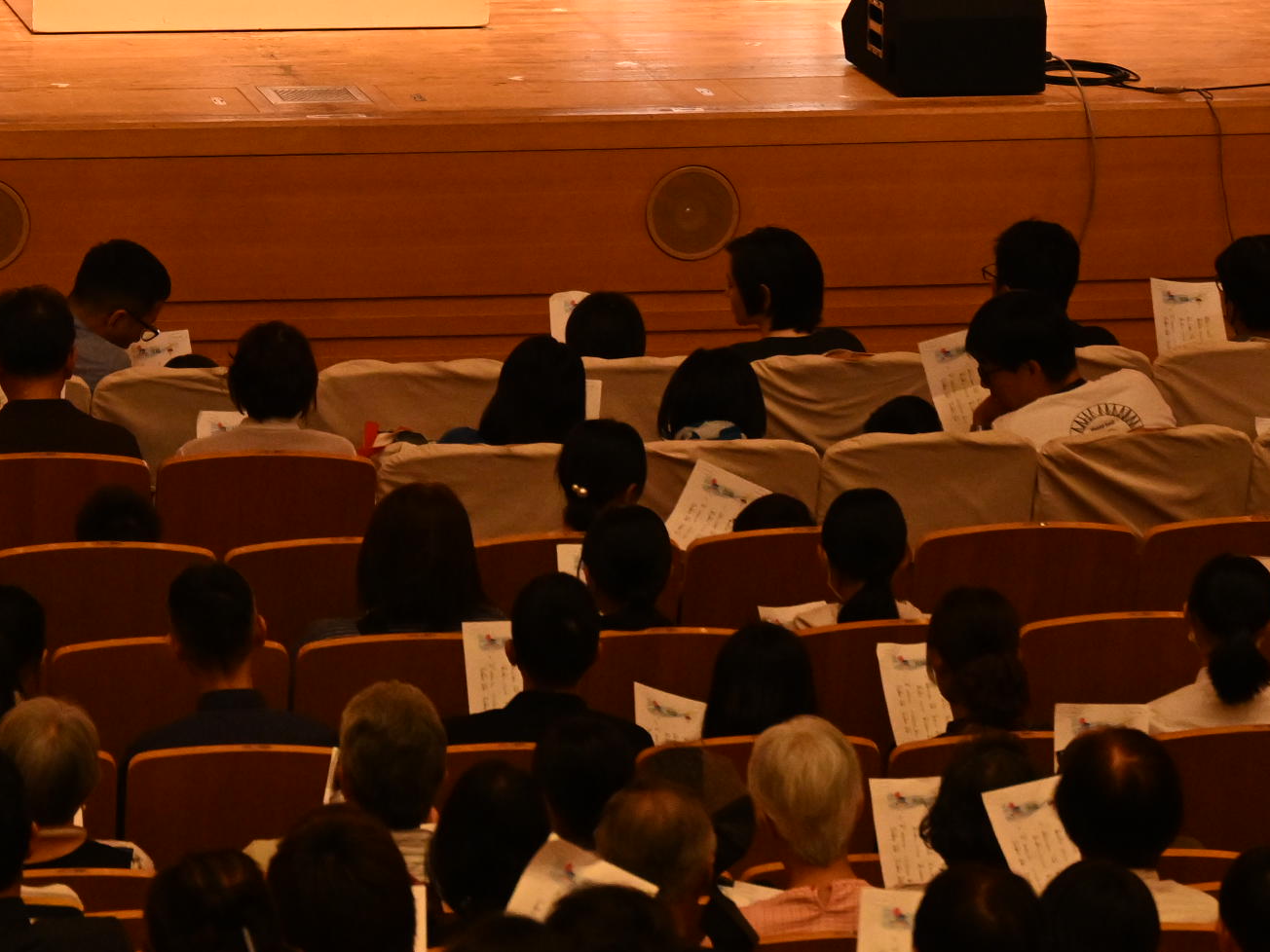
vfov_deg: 5.3
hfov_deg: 7.1
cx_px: 265
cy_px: -132
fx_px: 10163
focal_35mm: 277
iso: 2000
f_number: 6.3
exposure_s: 1/60
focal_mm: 91
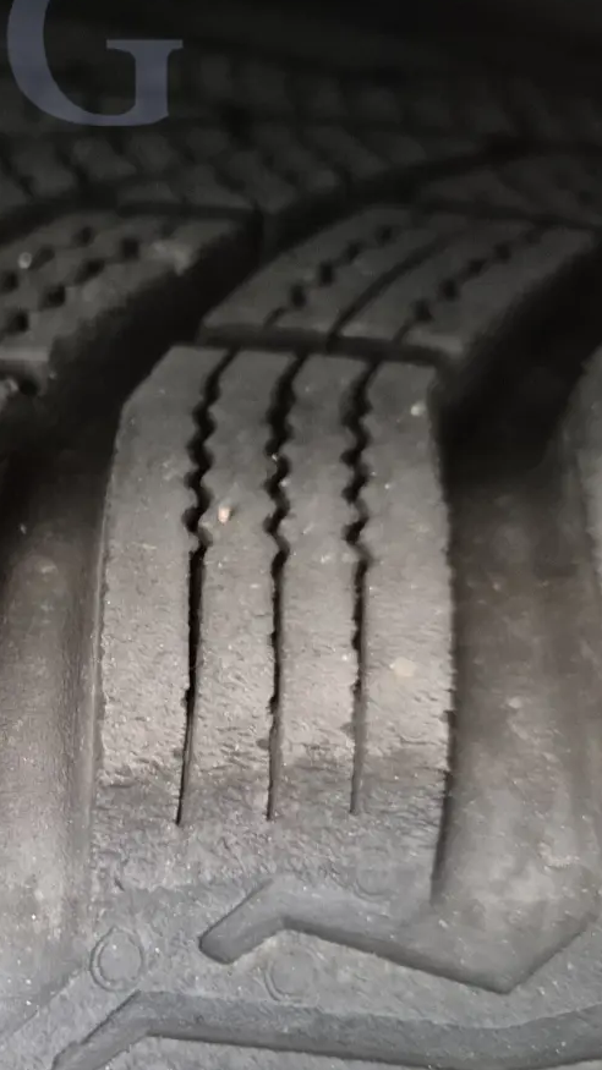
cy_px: 648
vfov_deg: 37.7
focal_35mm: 55
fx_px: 1561
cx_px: 7
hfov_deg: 21.1
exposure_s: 1/100
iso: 2500
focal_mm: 5.4
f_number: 1.8
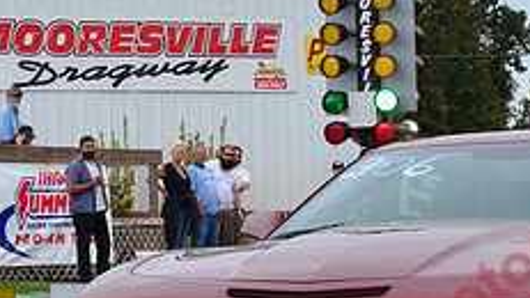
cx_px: 422
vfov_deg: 5.6
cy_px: 346
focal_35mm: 216
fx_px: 3040
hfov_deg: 9.9
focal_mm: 55
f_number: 11
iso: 1000
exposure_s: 1/500
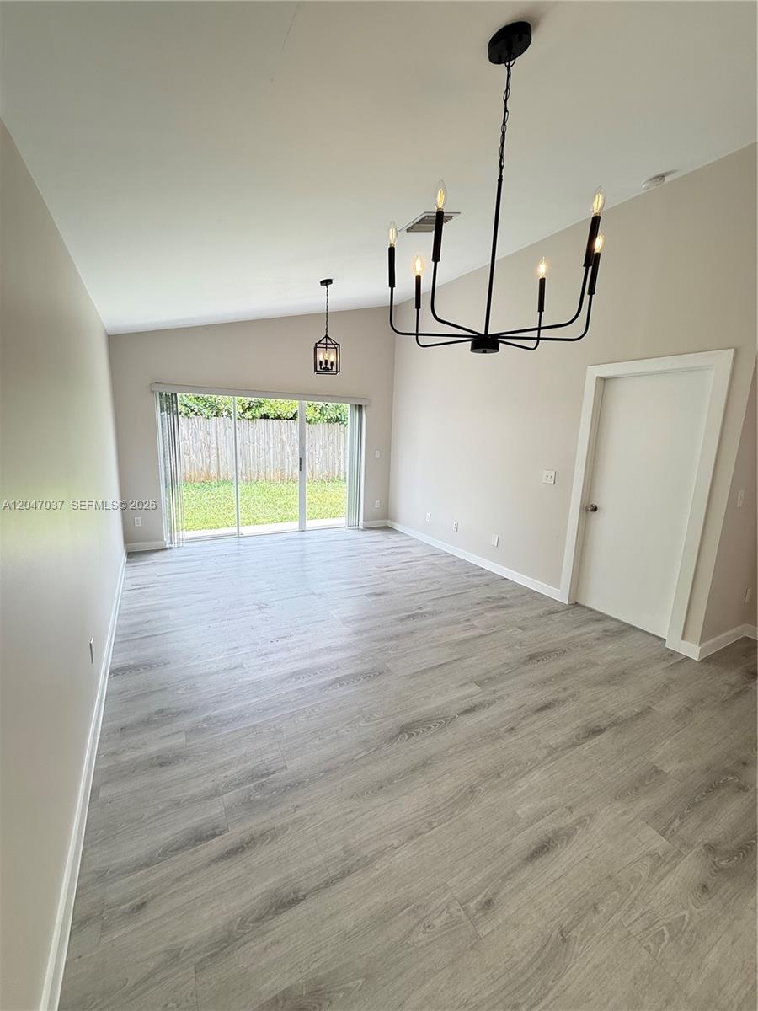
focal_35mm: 14
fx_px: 409
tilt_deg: -9.8
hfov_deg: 85.7
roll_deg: -2.4
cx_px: 379
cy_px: 506
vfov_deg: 102.1
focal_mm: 2.22
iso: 100
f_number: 2.2
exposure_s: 1/120
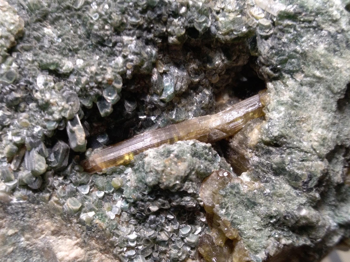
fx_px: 263
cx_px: 175
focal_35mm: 26
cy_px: 131
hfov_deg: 67.3
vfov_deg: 53.1
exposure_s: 1/40
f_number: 2
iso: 115
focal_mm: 3.54
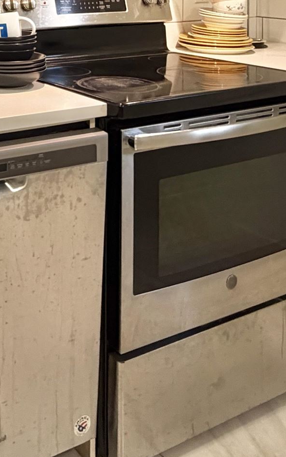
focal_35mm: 48
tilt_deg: -2.0
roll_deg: +0.6
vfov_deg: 36.6
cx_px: -46
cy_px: -23
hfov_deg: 24.6
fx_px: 598
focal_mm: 2.22
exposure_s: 1/60
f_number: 2.2
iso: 400
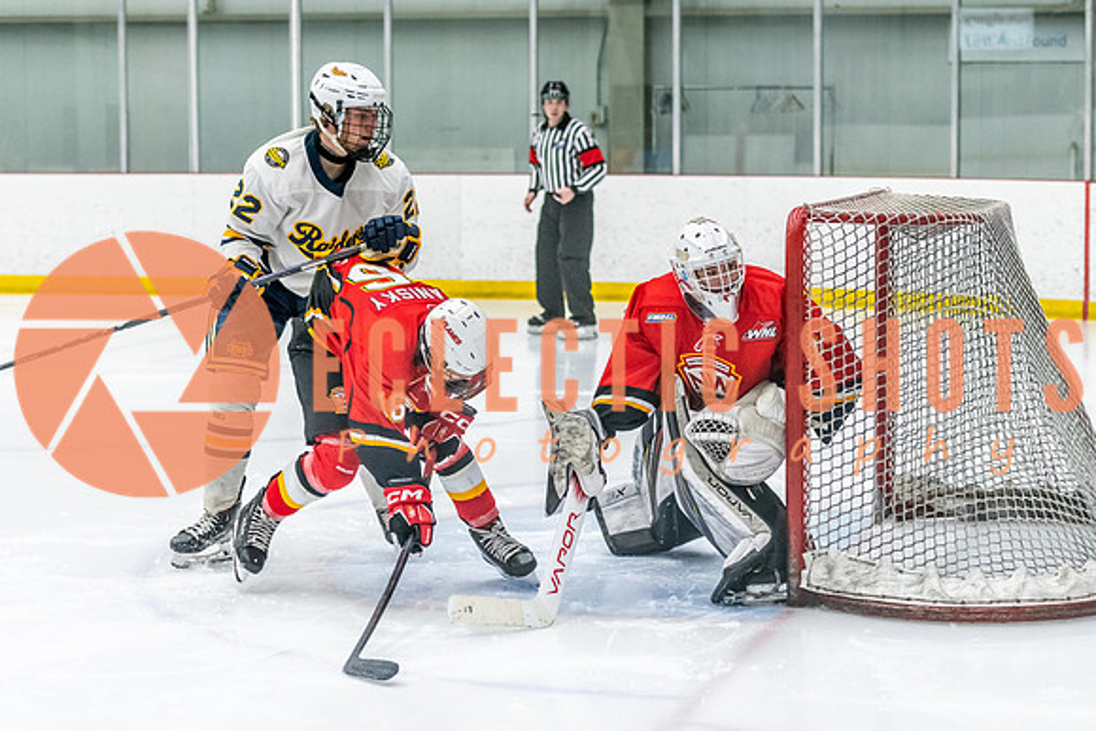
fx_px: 2875
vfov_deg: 14.5
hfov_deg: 21.6
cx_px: 620
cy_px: 322
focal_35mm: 94
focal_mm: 70
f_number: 2.8
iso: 3200
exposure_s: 1/800
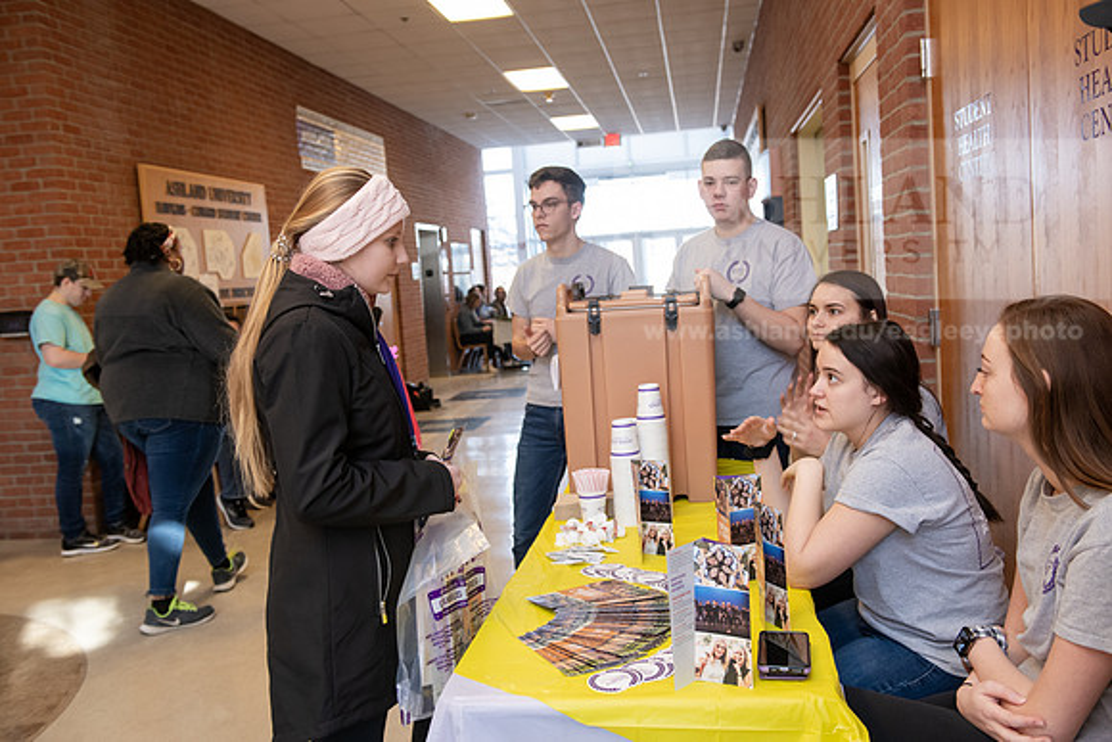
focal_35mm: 34
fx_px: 1050
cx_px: 556
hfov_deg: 55.8
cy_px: 371
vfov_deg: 38.9
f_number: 4.5
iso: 1250
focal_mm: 34
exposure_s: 1/160
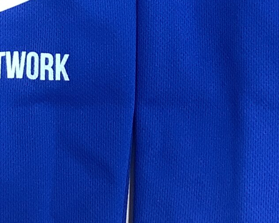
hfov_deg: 15.6
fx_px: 1016
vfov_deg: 12.0
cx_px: 120
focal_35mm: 123
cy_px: -111
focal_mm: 3.3
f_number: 2.4
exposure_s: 1/50
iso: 50
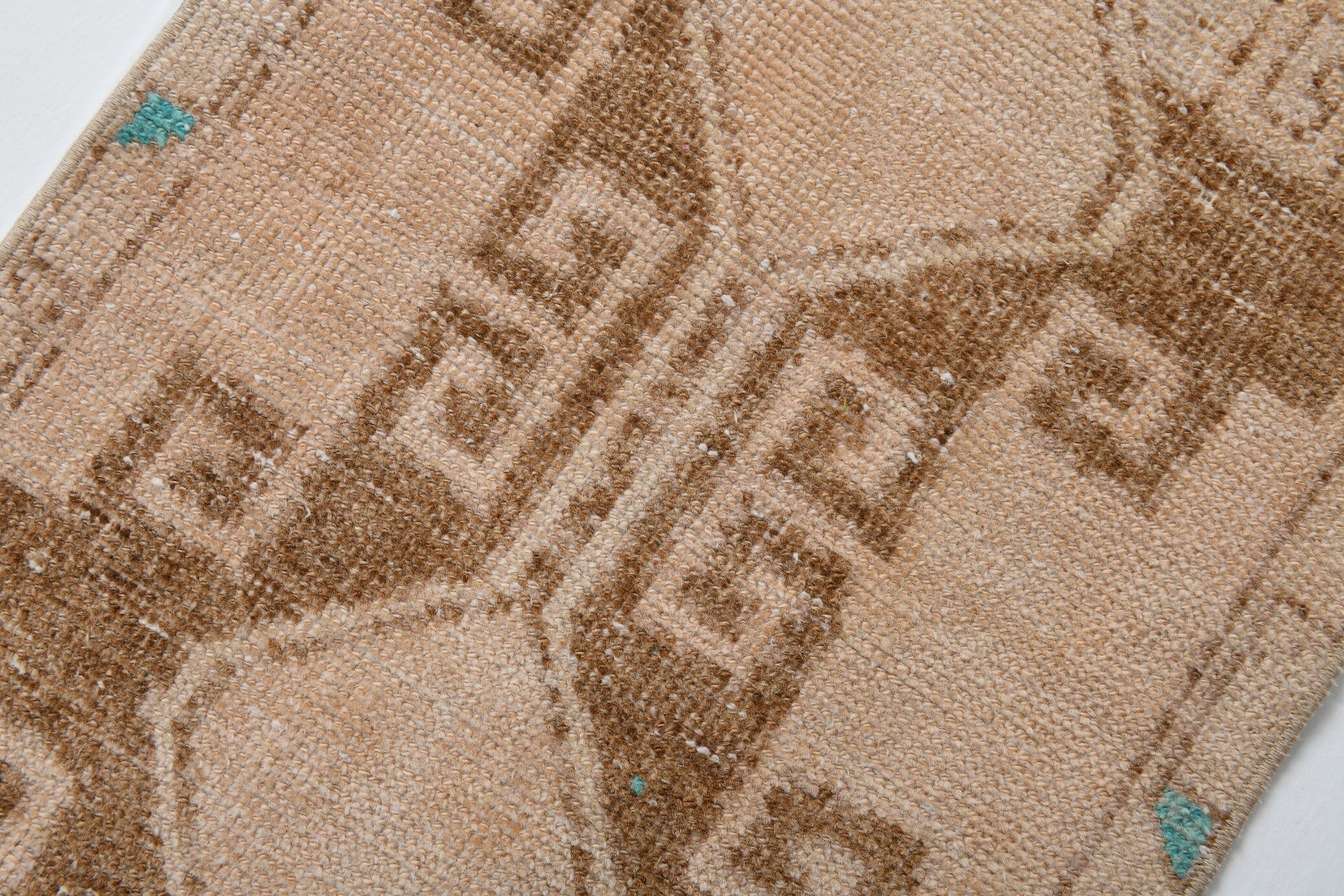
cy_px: 448
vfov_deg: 29.9
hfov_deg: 43.6
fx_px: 1680
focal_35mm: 45
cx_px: 672
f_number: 13
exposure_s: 1/125
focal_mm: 45
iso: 160
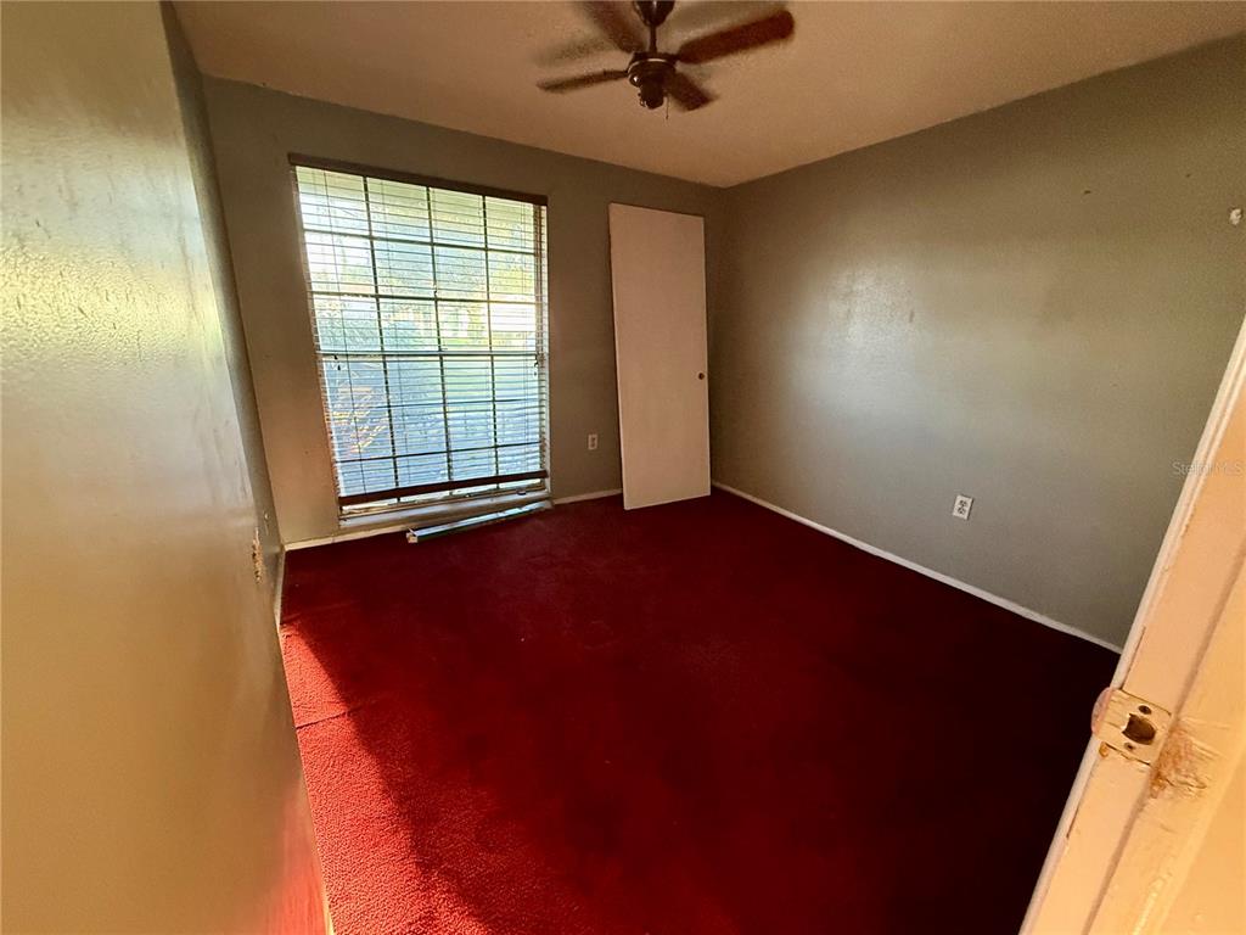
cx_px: 623
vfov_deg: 85.7
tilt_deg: -15.8
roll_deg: -1.8
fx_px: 504
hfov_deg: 102.1
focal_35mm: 14
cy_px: 468
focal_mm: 2.22
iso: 500
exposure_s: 1/60
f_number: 2.2
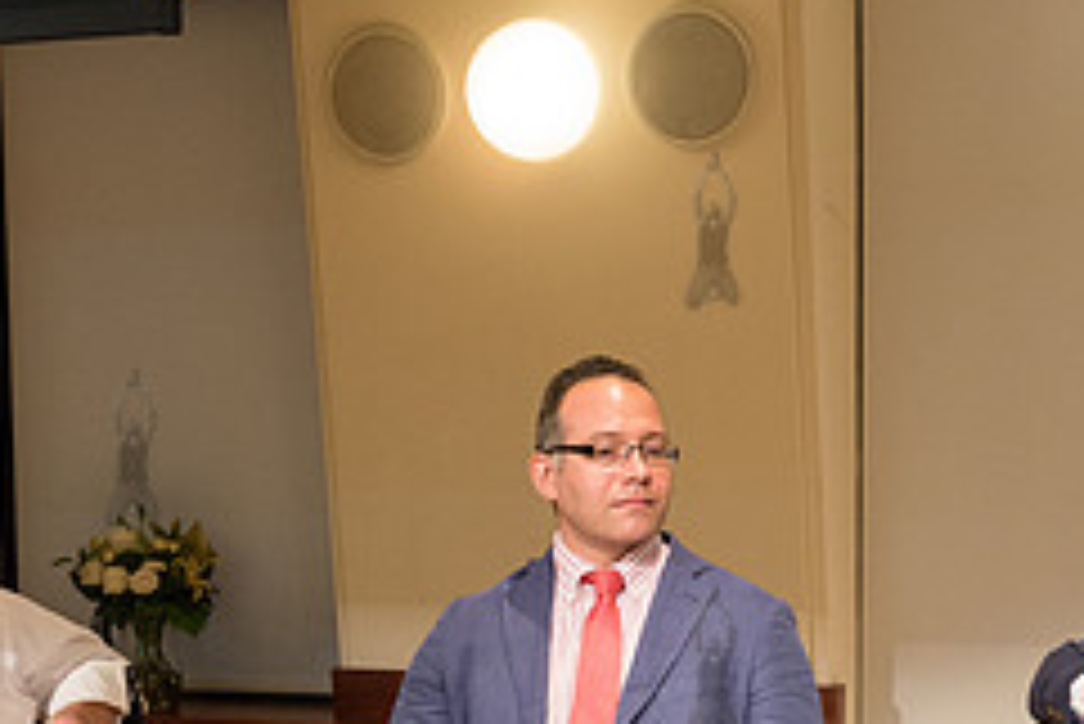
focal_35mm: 77
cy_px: 663
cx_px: 711
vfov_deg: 17.5
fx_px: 2320
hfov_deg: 26.2
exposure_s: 1/160
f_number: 4
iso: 2500
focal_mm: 32
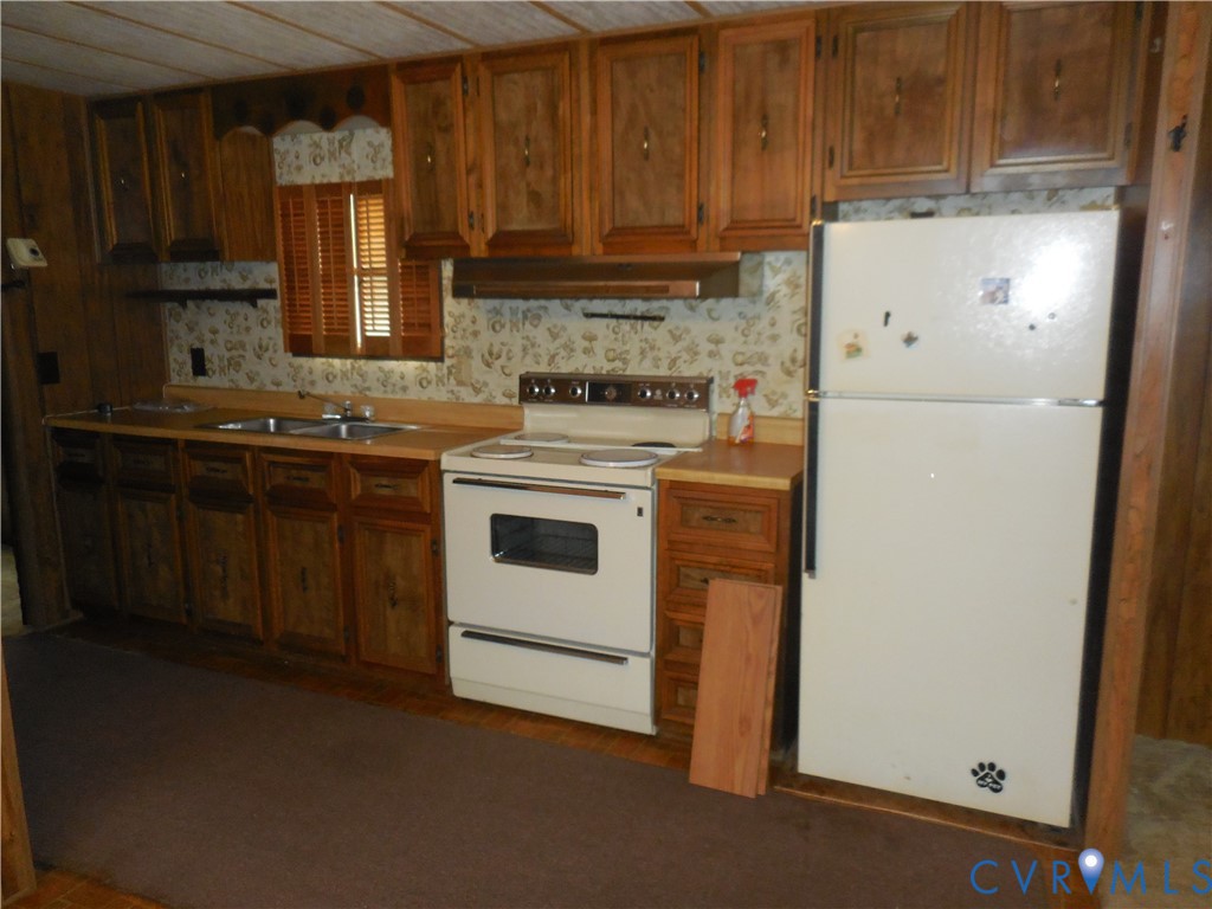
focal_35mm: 25
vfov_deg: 54.9
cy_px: 454
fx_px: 875
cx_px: 606
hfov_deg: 69.4
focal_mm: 4.5
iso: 500
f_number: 3.7
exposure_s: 1/25
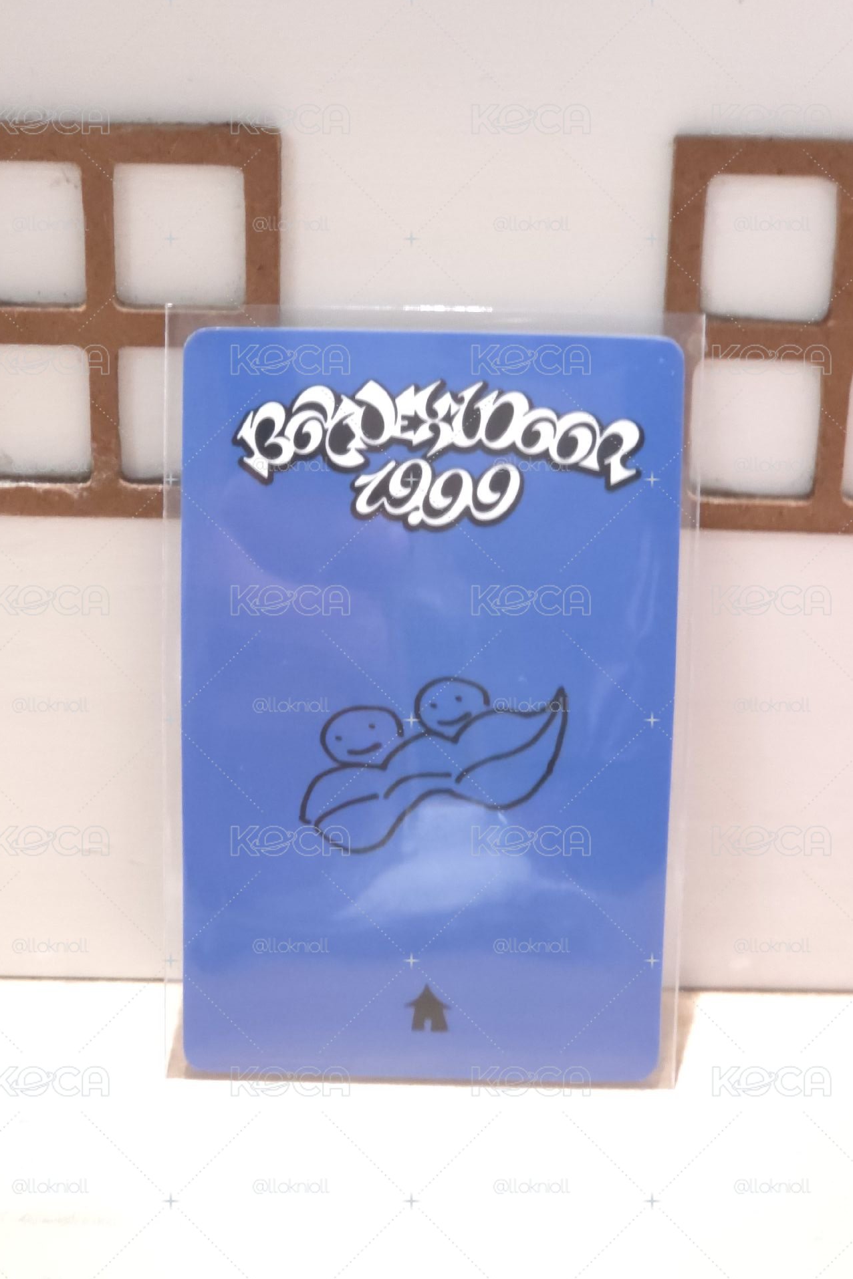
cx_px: 411
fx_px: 2559
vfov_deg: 28.1
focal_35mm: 72
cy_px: 640
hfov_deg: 18.9
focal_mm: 7
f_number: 2.4
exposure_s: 1/30
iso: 500
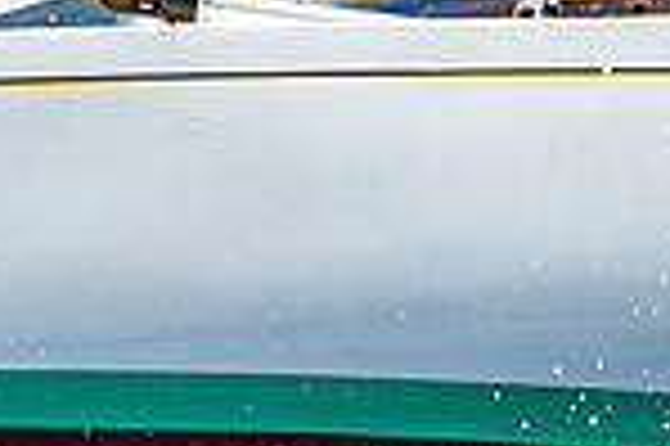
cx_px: 845
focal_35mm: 641
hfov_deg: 3.2
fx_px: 11916
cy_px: -95
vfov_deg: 2.1
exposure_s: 1/2000
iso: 320
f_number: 5.6
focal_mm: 165
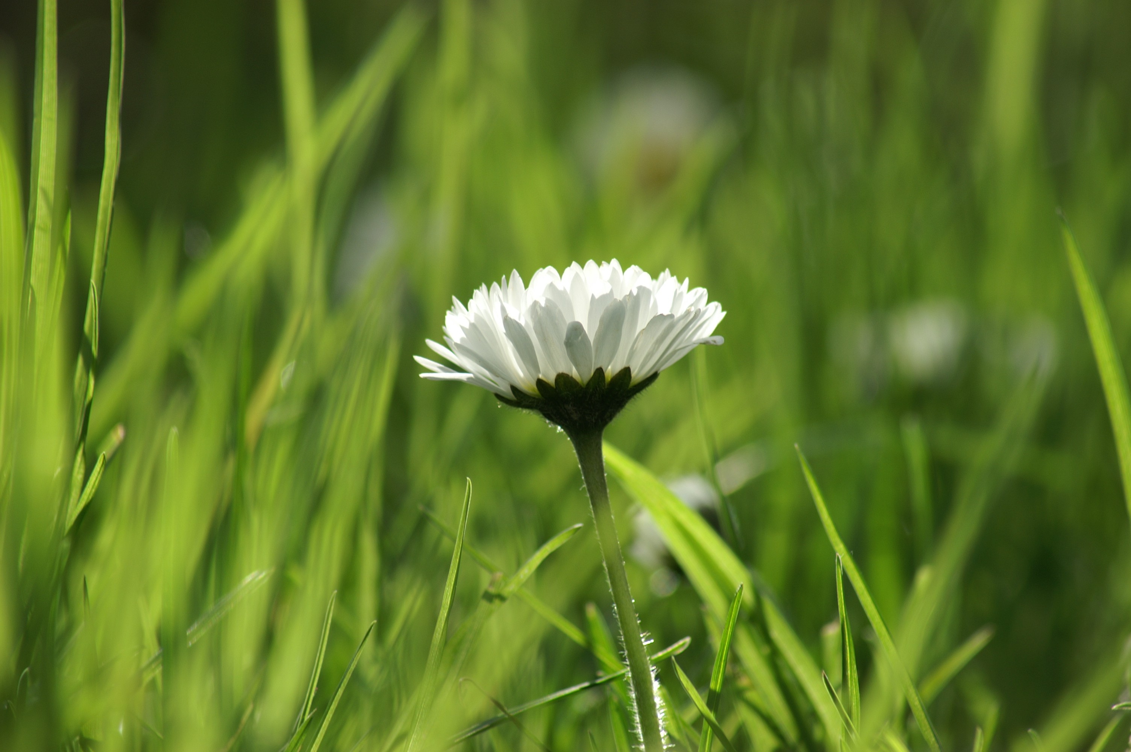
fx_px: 13183
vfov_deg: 3.3
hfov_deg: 4.9
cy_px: 376
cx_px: 566
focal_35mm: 420
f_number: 9.5
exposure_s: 1/200
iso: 100
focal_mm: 280
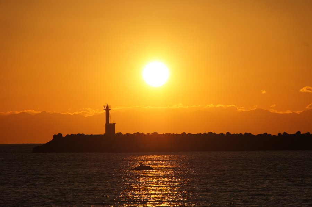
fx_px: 2597
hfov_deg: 6.9
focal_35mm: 300
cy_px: 104
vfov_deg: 4.6
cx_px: 156
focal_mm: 200
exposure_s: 1/2000
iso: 200
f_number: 11
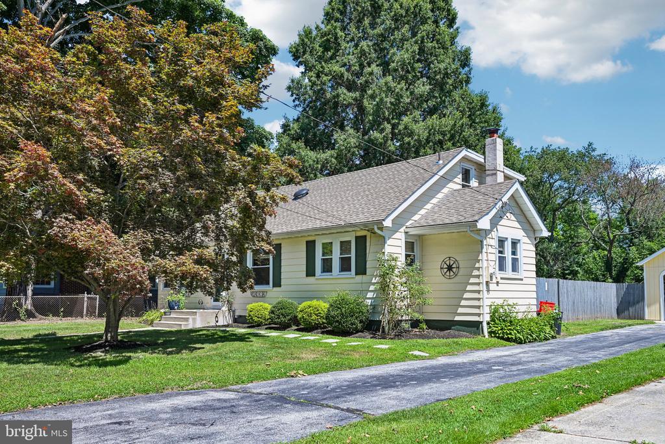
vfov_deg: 43.6
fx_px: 554
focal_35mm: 30
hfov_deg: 61.9
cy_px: 222
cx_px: 332
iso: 800
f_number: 8
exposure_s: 1/1000
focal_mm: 30
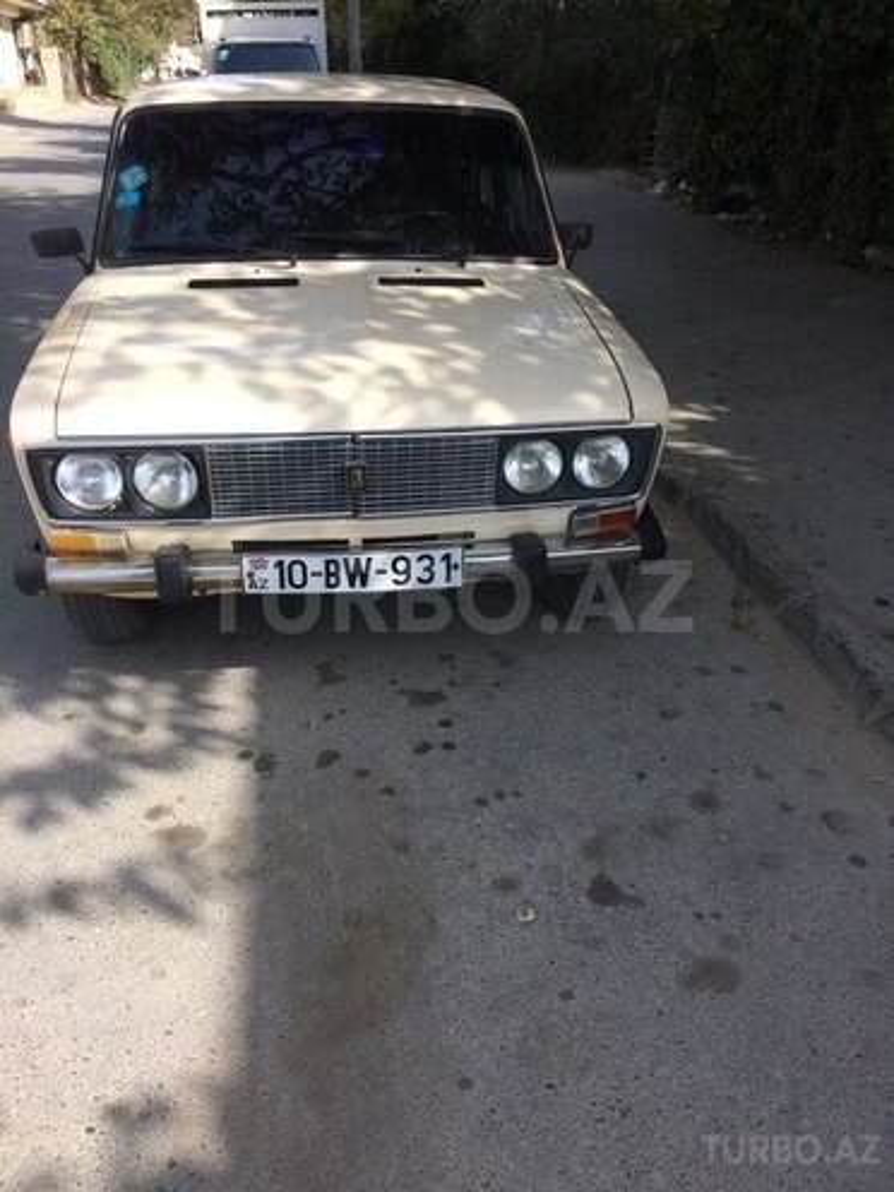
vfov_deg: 61.7
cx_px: 447
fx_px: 999
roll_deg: +0.1
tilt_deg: -26.8
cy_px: 596
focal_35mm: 29
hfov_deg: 48.2
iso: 32
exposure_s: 1/838
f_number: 2.2
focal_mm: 4.15
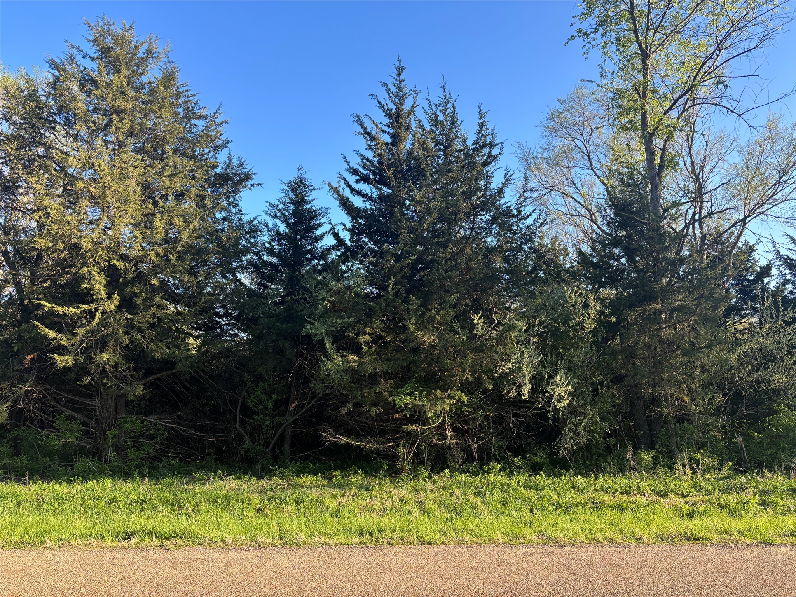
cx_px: 398
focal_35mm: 26
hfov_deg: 67.3
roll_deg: +0.9
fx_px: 598
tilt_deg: +8.4
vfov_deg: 53.1
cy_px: 298
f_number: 1.6
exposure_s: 1/634
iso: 50
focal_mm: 5.96
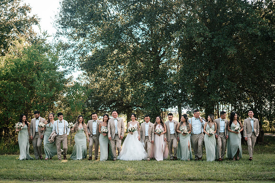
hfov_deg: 38.9
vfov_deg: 26.5
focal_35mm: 51
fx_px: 389
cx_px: 138
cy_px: 92
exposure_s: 1/2000
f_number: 1.8
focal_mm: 50
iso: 250
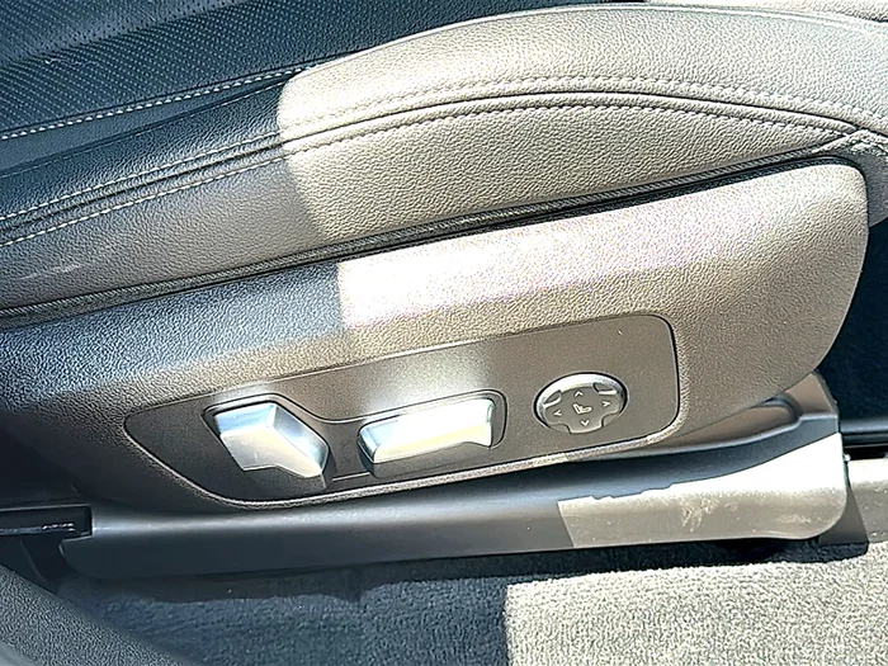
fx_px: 1231
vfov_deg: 30.3
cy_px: 333
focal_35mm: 48
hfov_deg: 39.7
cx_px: 444
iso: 80
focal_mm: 6.86
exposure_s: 1/375
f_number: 1.78
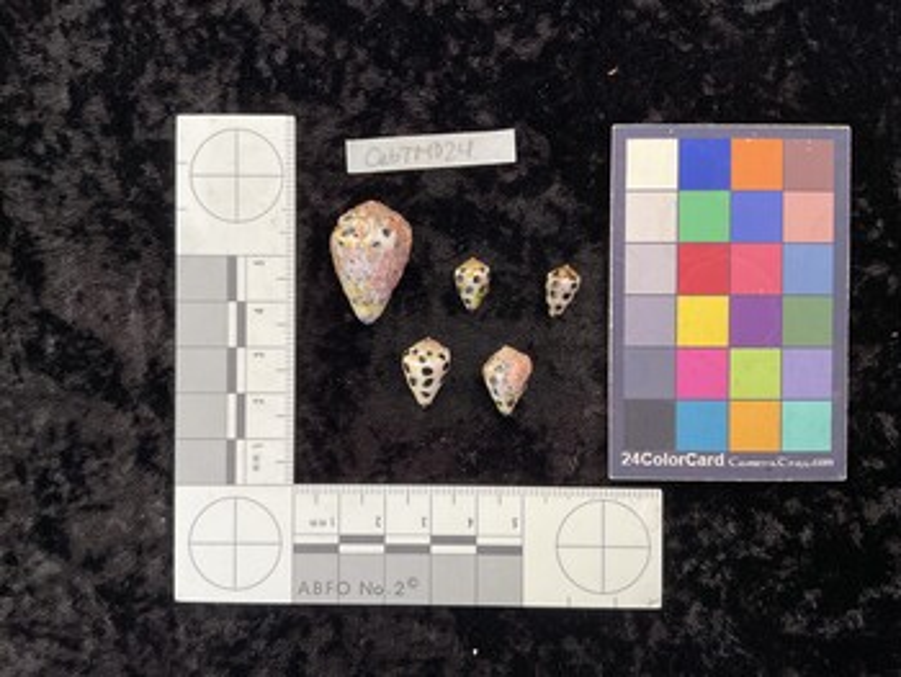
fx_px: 755
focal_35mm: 29
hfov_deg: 61.6
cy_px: 338
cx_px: 450
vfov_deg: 48.3
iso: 50
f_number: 1.8
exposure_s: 1/50
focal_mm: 3
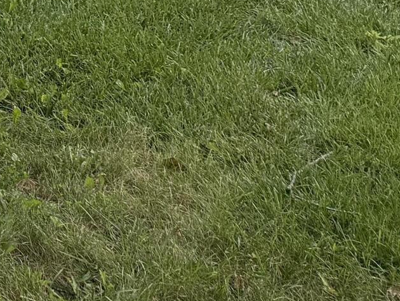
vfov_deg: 10.8
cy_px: -417
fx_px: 1352
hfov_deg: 13.9
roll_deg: -0.9
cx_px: -436
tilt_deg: -1.1
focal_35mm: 117
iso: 80
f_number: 1.78
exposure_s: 1/2801
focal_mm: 6.76
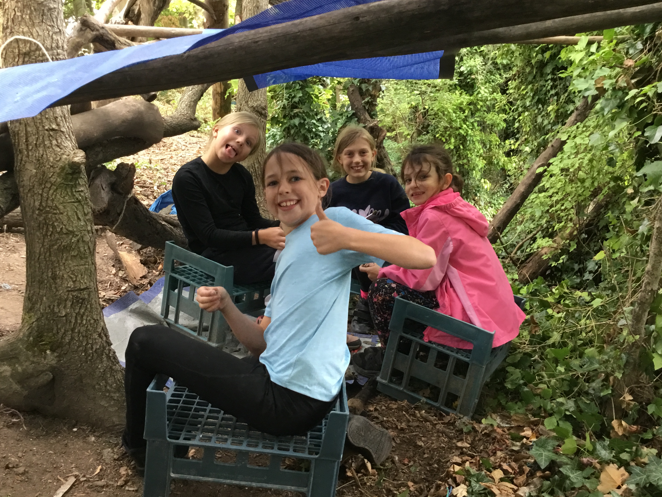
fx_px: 650
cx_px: 329
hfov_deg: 54.0
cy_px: 254
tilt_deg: -10.4
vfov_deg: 41.8
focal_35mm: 34
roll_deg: +3.9
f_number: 2.4
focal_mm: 3.3
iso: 64
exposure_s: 1/33
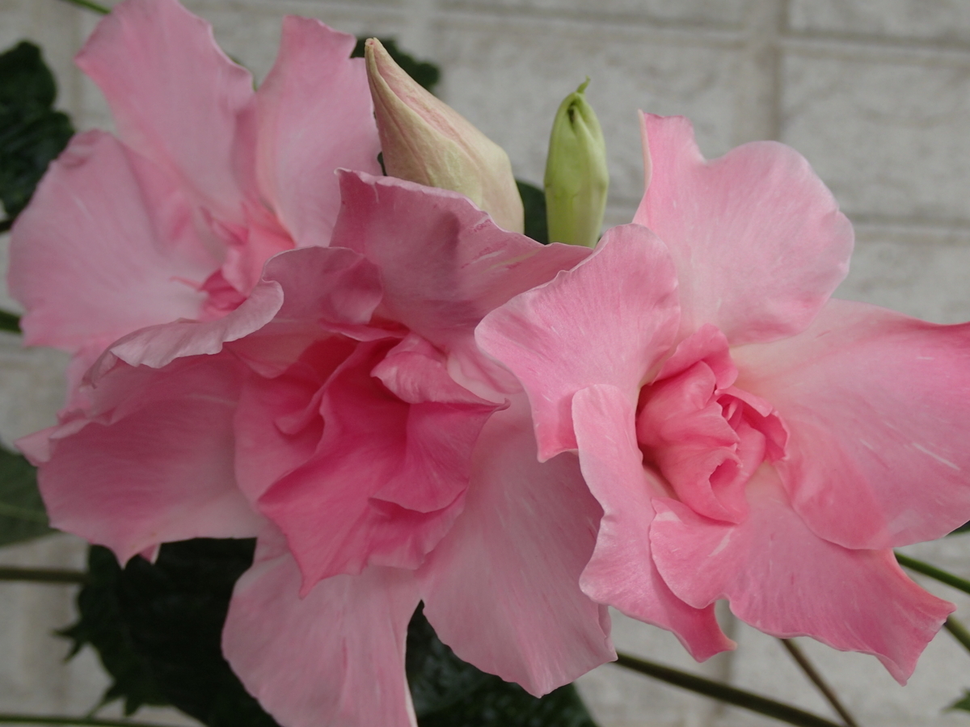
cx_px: 485
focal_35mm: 46
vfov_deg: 31.5
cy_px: 364
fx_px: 1289
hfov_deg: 41.2
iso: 100
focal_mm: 8.41
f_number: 4.5
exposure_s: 1/250
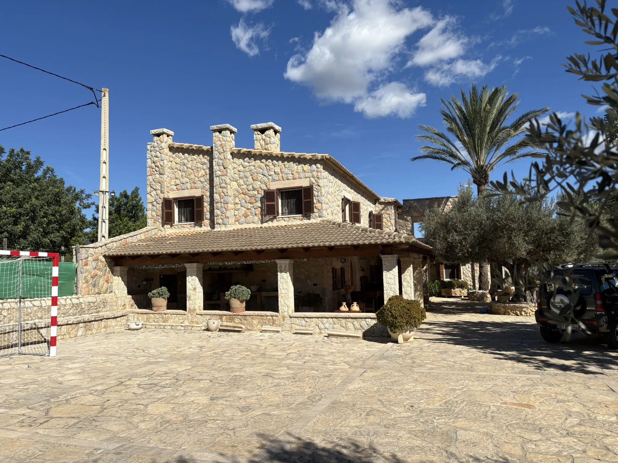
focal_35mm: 26
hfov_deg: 67.3
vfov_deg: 53.1
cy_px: 232
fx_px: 464
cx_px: 309
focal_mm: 5.96
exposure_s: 1/5348
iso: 50
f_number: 1.6
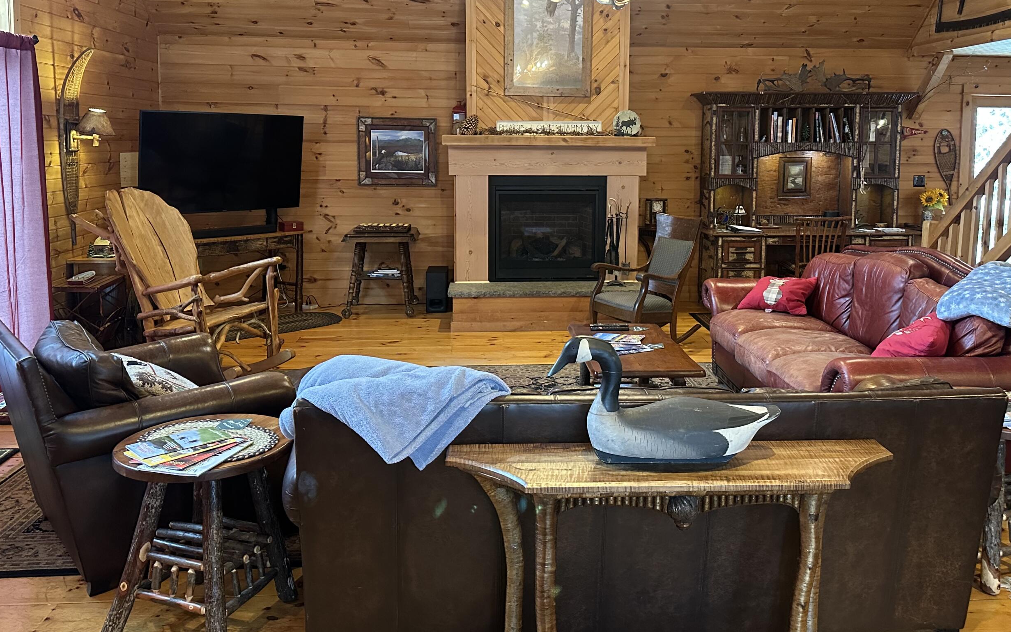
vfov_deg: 40.3
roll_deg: -0.6
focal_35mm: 31
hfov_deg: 61.1
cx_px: 547
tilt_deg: -5.3
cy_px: 230
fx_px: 854
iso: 640
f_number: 1.78
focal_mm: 6.86
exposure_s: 1/60
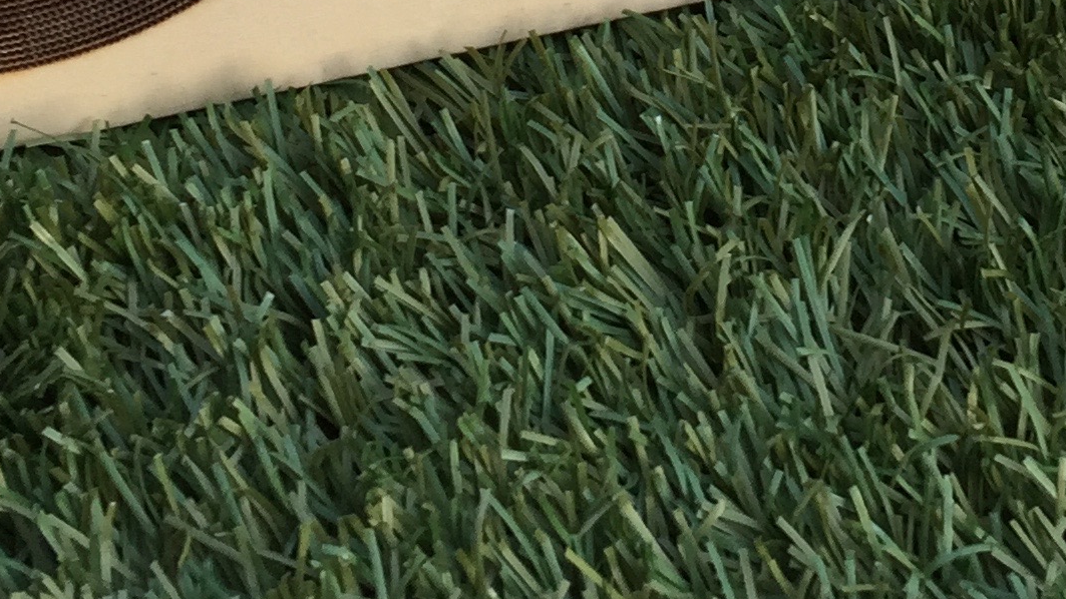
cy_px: -504
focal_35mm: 97
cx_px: 783
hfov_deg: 21.8
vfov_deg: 11.5
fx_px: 2742
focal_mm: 4.15
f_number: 2.2
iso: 32
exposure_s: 1/50
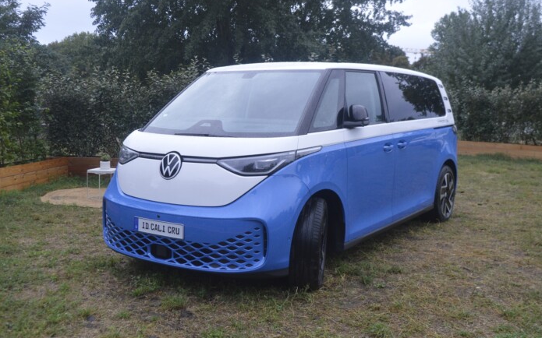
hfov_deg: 51.0
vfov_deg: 33.1
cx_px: 272
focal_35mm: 39
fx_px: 569
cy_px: 159
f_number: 5.6
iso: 280
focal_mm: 25
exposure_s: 1/125
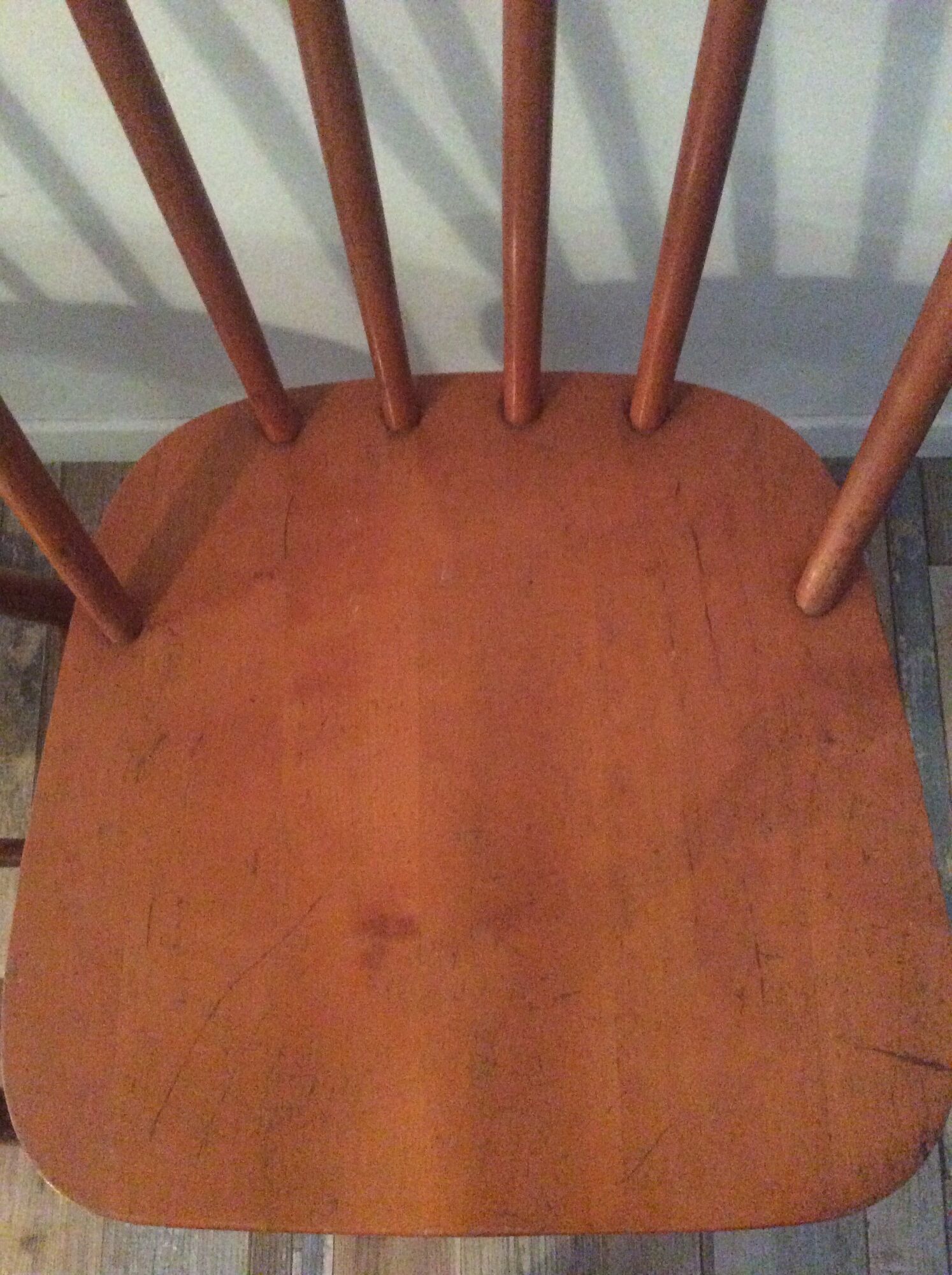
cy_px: 638
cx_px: 476
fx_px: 1176
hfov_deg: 44.1
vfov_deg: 56.9
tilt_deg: -76.1
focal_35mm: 32
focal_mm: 3.3
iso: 640
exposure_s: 1/17
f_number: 2.4
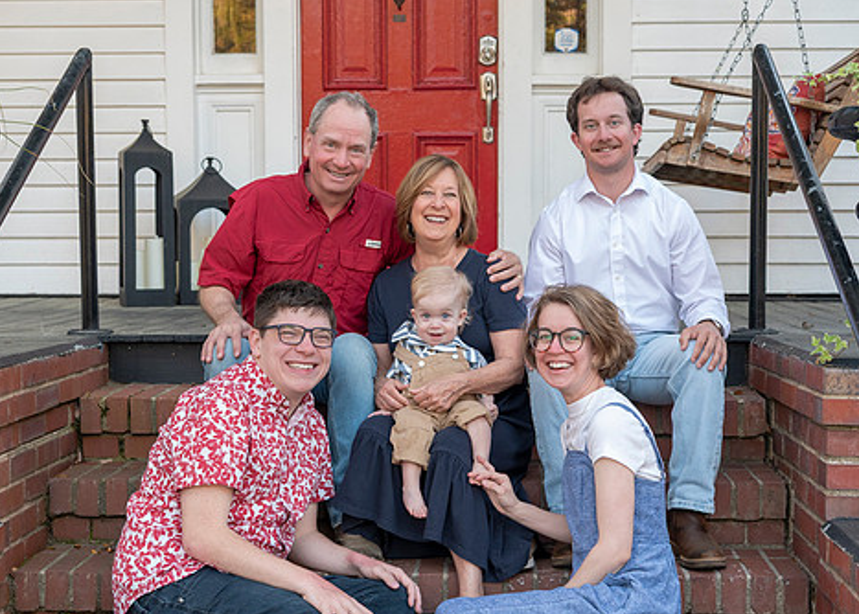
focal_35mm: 64
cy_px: 338
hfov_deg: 30.7
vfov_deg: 22.2
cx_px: 450
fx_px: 1562
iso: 1250
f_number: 5
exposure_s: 1/250
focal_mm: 48
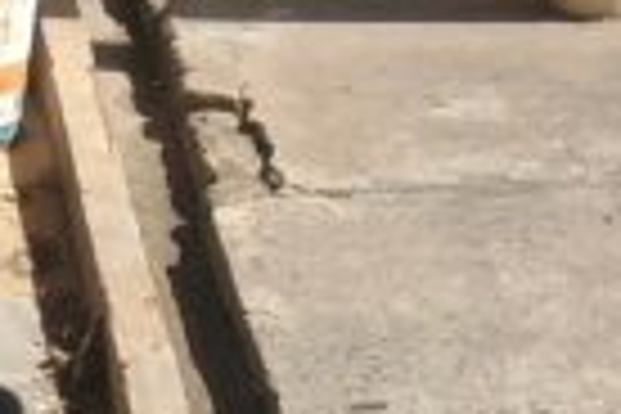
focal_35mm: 196
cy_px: 1521
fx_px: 3381
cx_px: -189
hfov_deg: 10.3
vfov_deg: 6.1
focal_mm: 4
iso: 20
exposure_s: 1/247
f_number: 1.8
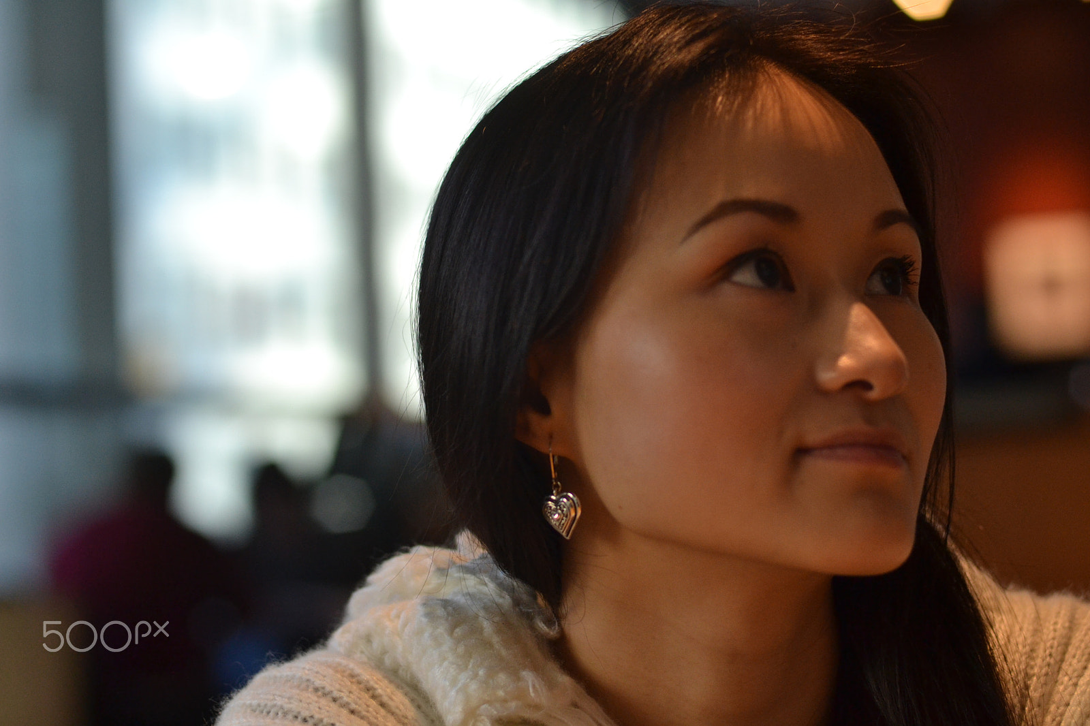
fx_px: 2270
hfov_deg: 27.0
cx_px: 545
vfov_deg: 18.2
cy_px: 363
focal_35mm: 75
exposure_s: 1/1000
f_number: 2.2
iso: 800
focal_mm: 50
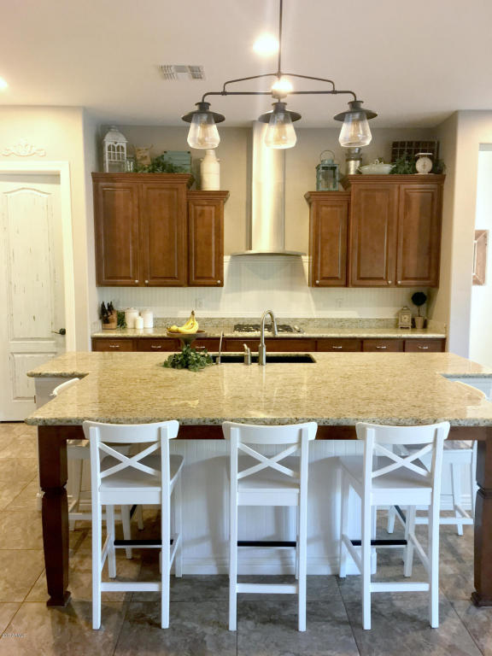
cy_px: 328
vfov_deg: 61.7
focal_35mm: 29
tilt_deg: -5.3
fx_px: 550
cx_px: 246
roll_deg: +0.1
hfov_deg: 48.2
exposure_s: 1/20
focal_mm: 4.15
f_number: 2.2
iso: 200
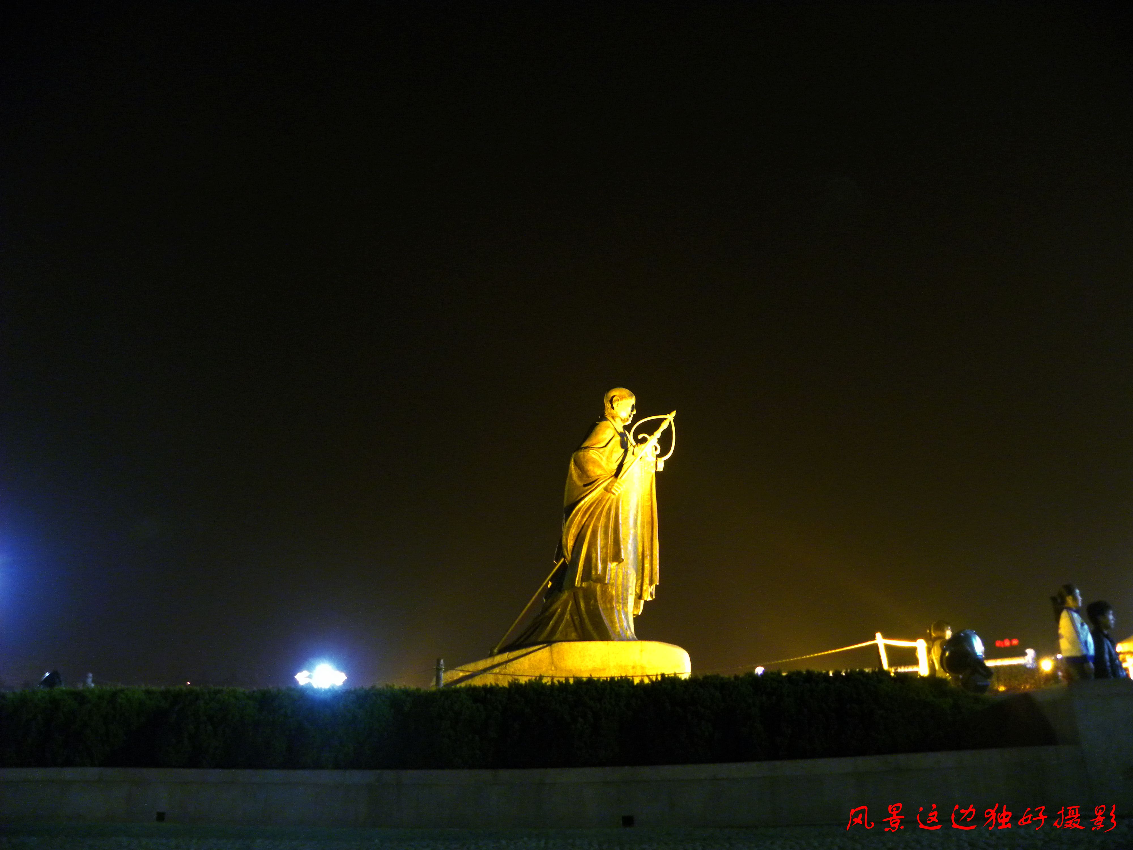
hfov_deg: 67.3
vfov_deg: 53.1
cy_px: 425
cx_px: 566
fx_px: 851
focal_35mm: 26
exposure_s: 1/3
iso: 400
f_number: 2.8
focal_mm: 4.6
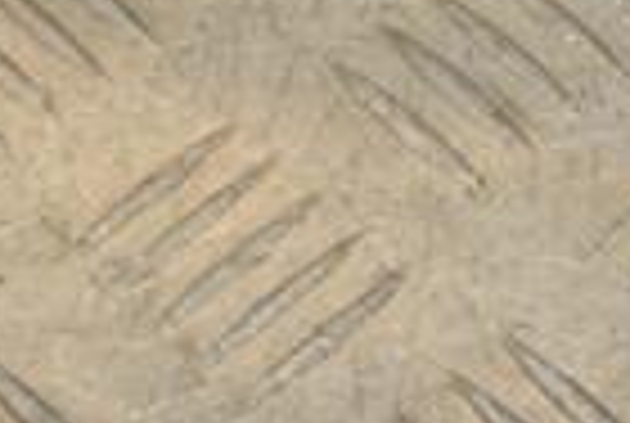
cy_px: -248
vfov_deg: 4.5
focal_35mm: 308
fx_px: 5401
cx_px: 742
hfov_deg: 6.6
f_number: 5.6
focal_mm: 48
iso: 800
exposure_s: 1/200
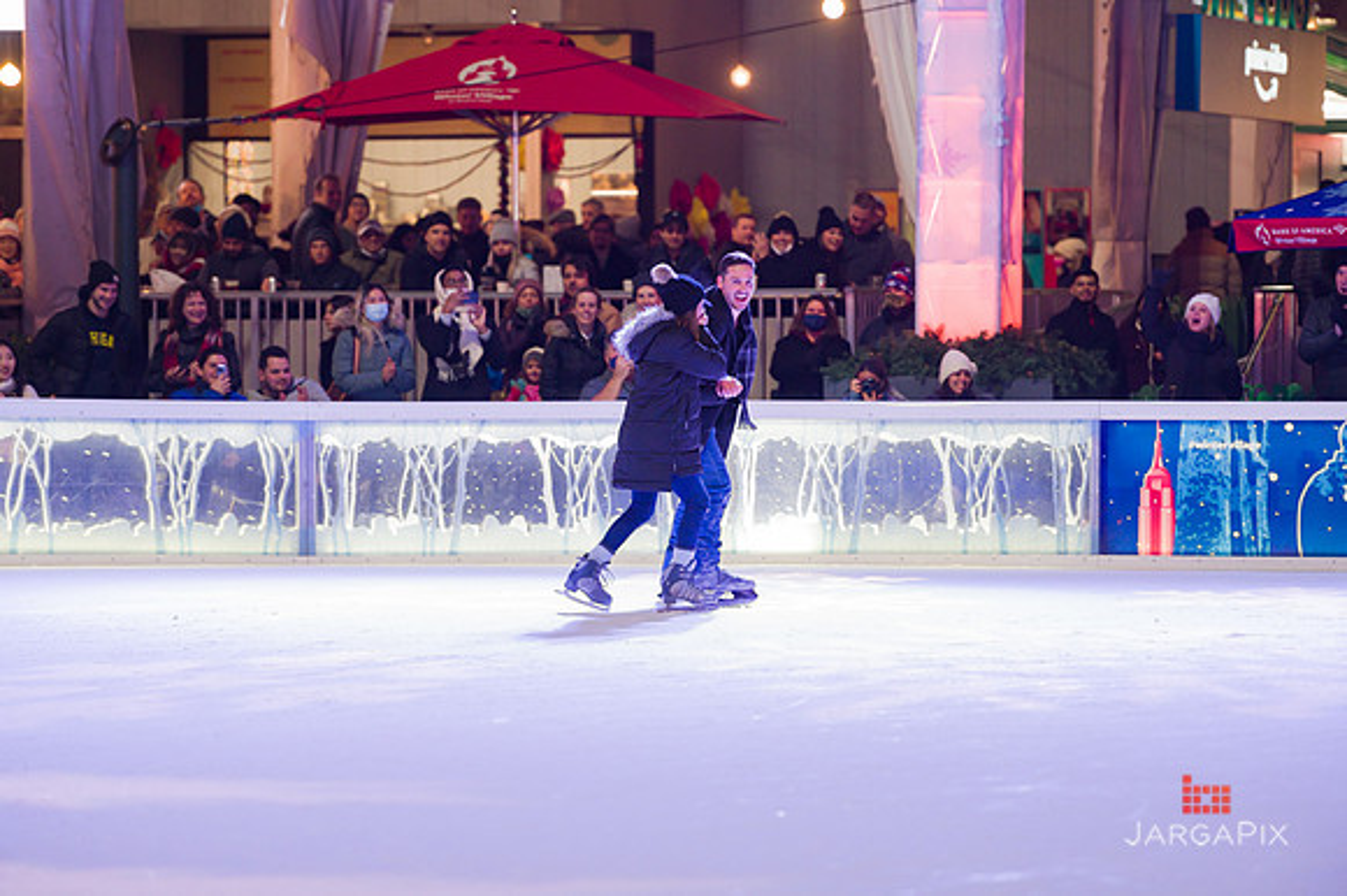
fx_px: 7479
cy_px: 448
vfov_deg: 6.9
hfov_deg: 10.3
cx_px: 674
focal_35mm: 200
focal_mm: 200
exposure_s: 1/200
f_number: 3.2
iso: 2000
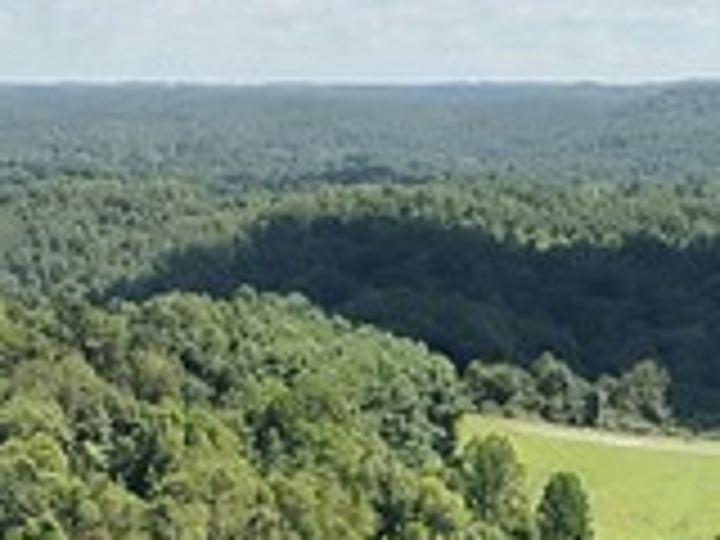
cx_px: 482
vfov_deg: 8.6
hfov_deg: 12.8
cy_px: 1382
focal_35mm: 154
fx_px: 3203
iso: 160
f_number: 1.7
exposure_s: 1/2500
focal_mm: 6.72
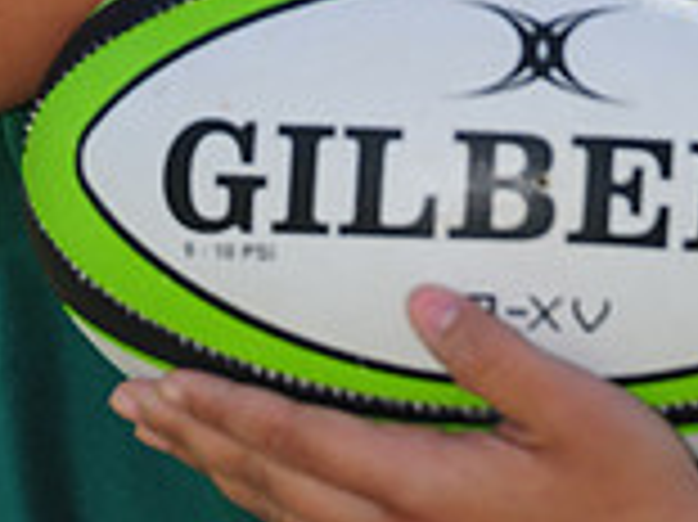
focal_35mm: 718
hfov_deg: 2.8
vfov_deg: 2.1
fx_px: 14467
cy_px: -508
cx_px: 450
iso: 200
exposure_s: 1/1000
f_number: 4
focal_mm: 200
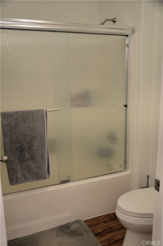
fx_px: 225
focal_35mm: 33
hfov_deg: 39.8
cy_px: 123
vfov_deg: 57.3
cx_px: 82
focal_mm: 22
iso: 450
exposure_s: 1/60
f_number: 4
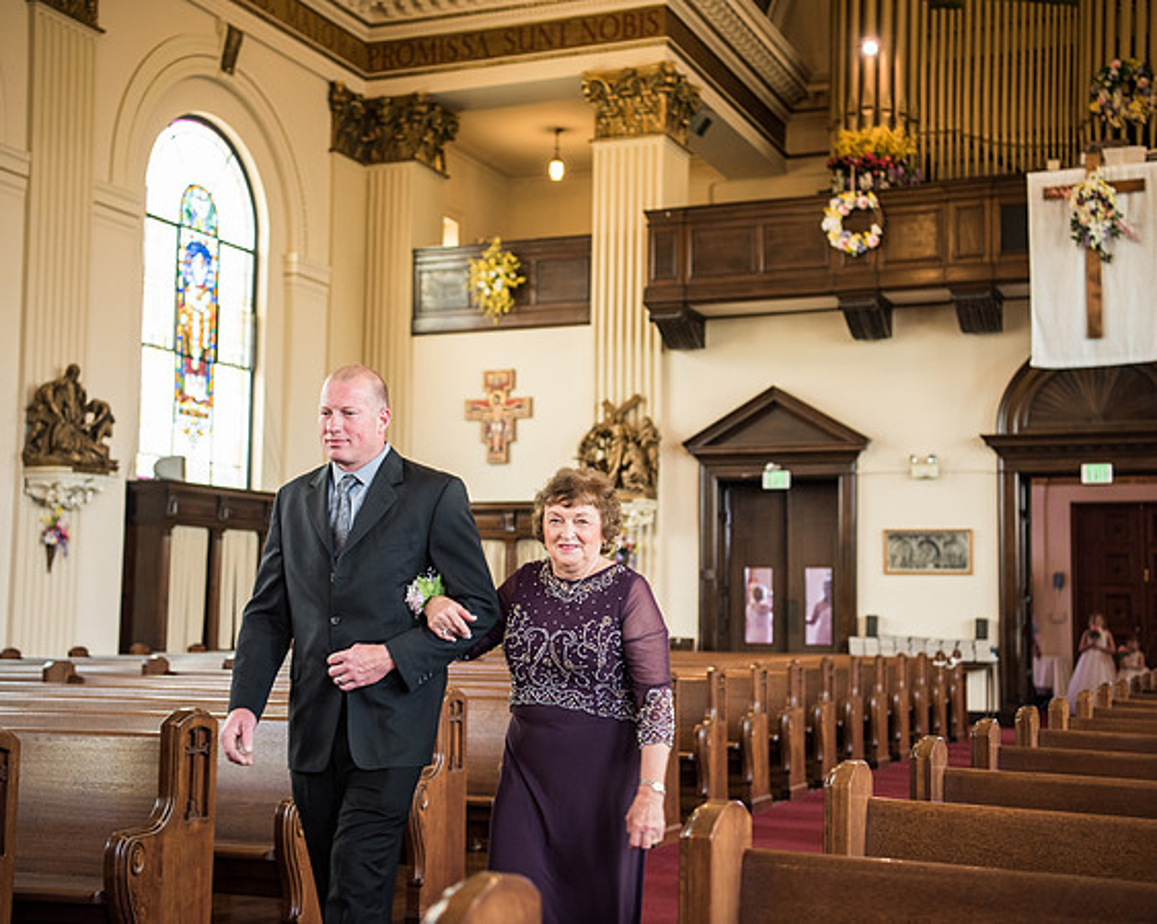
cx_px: 585
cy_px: 462
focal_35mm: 52
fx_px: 1772
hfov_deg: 36.2
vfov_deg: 29.3
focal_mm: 46
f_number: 2.8
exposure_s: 1/100
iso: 500
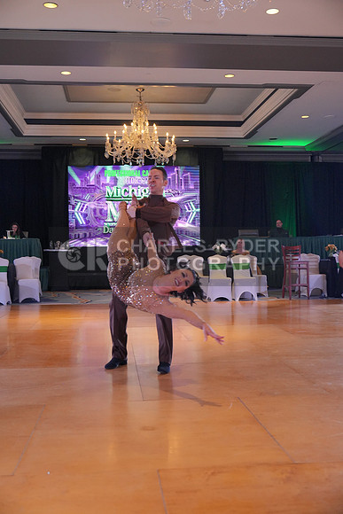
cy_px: 257
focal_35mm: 40
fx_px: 571
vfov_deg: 48.4
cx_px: 172
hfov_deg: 33.4
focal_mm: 40
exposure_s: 1/400
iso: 3200
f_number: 4
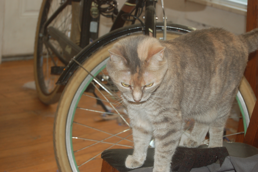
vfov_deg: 16.5
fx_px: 591
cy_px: 86
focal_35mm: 82
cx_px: 129
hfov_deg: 24.6
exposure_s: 1/60
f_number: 5.6
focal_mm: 55
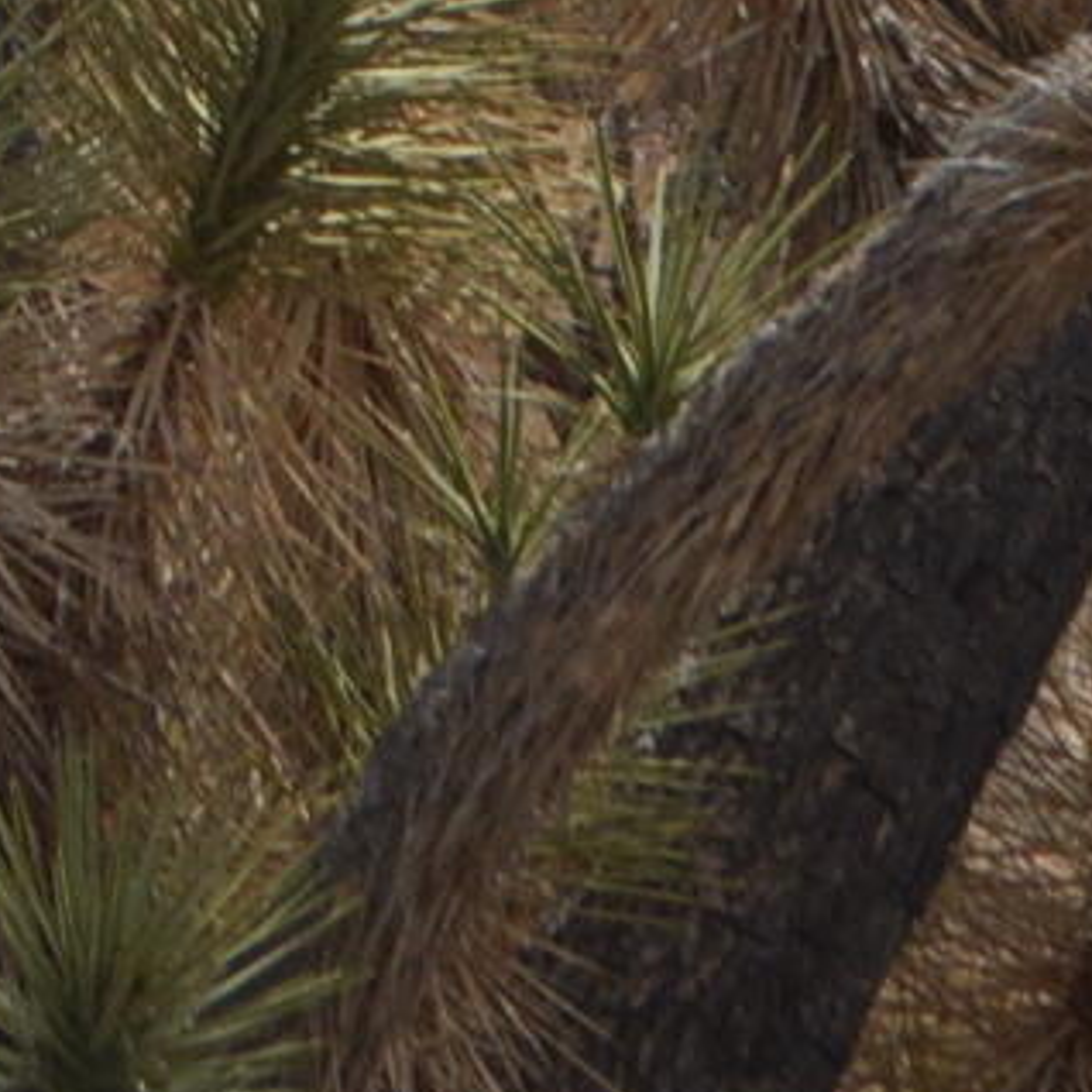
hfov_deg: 4.8
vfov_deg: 4.7
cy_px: -1549
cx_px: -240
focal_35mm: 360
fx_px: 12849
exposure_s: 1/2000
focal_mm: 30
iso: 400
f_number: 8
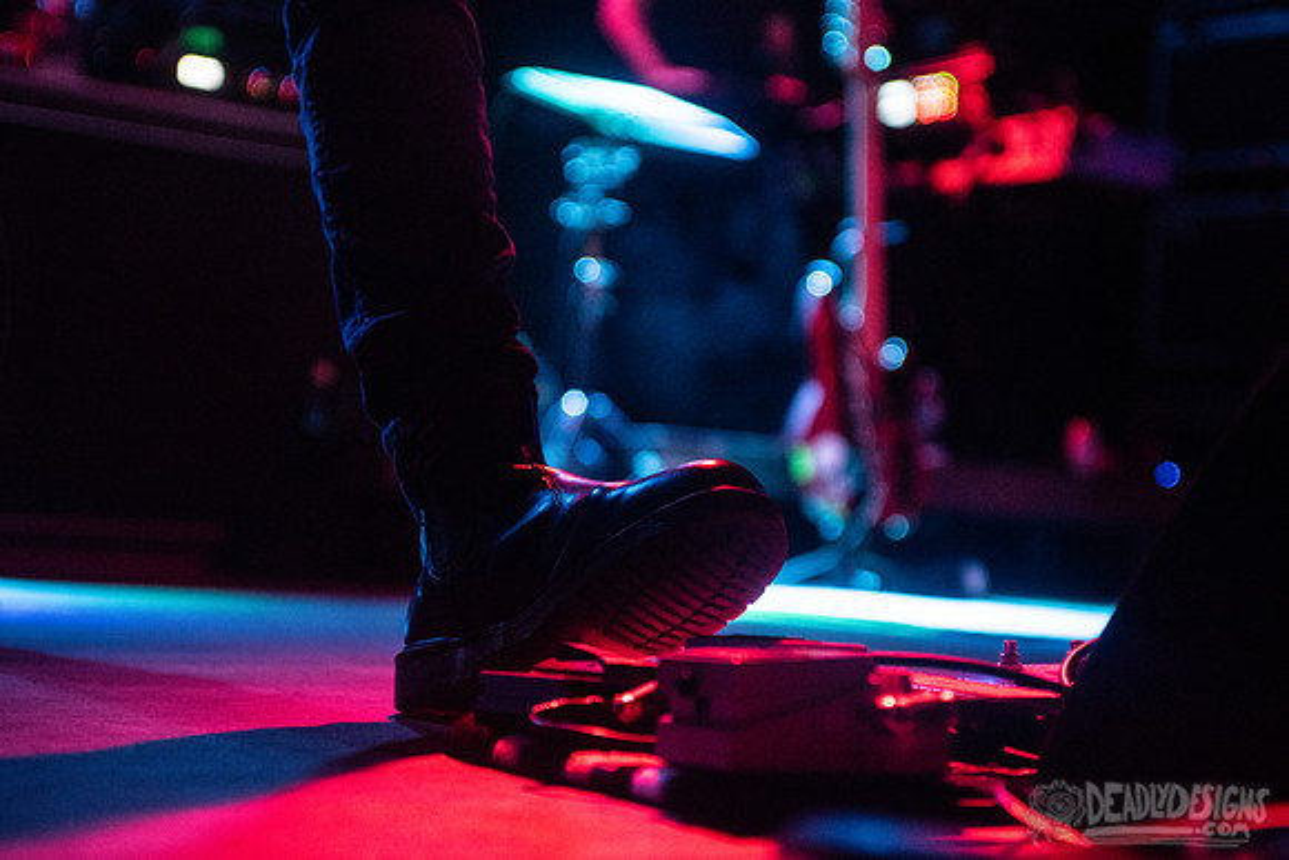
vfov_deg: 19.5
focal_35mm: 70
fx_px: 2507
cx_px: 644
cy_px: 430
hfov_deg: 28.8
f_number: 3.2
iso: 3200
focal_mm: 70
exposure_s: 1/200
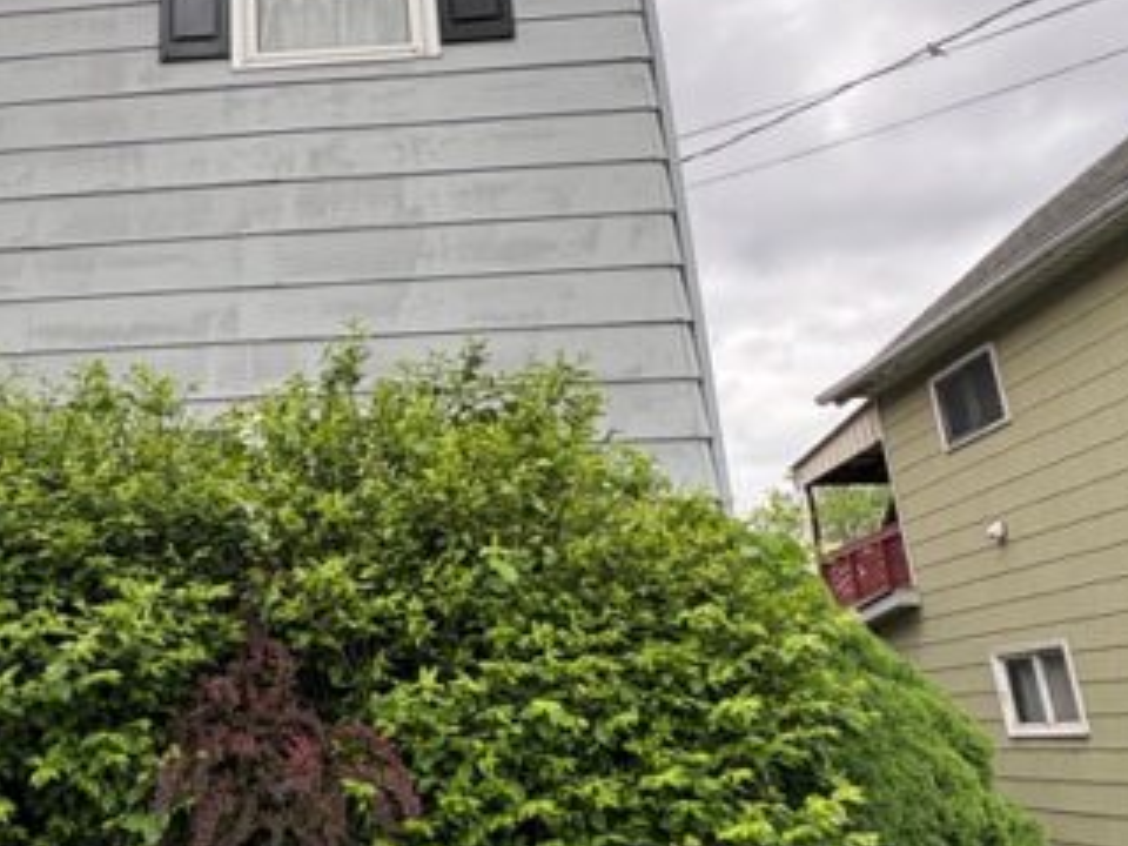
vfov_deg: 40.7
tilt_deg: +19.1
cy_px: 384
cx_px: 219
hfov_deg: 49.4
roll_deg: +0.5
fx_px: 1141
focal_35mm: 35
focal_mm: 2.22
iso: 40
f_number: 2.2
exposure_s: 1/430
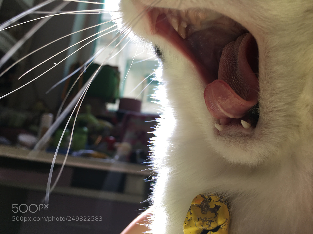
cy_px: 117
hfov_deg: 61.7
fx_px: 262
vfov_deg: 48.2
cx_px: 156
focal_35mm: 29
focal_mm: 4.15
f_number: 2.2
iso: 25
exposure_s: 1/103
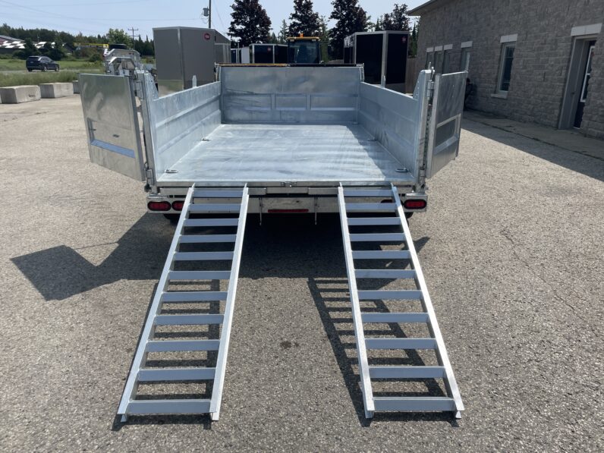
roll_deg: -0.8
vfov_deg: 53.1
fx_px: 454
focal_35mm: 26
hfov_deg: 67.3
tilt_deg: -18.2
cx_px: 302
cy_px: 226
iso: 32
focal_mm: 4.2
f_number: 1.6
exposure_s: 1/5291
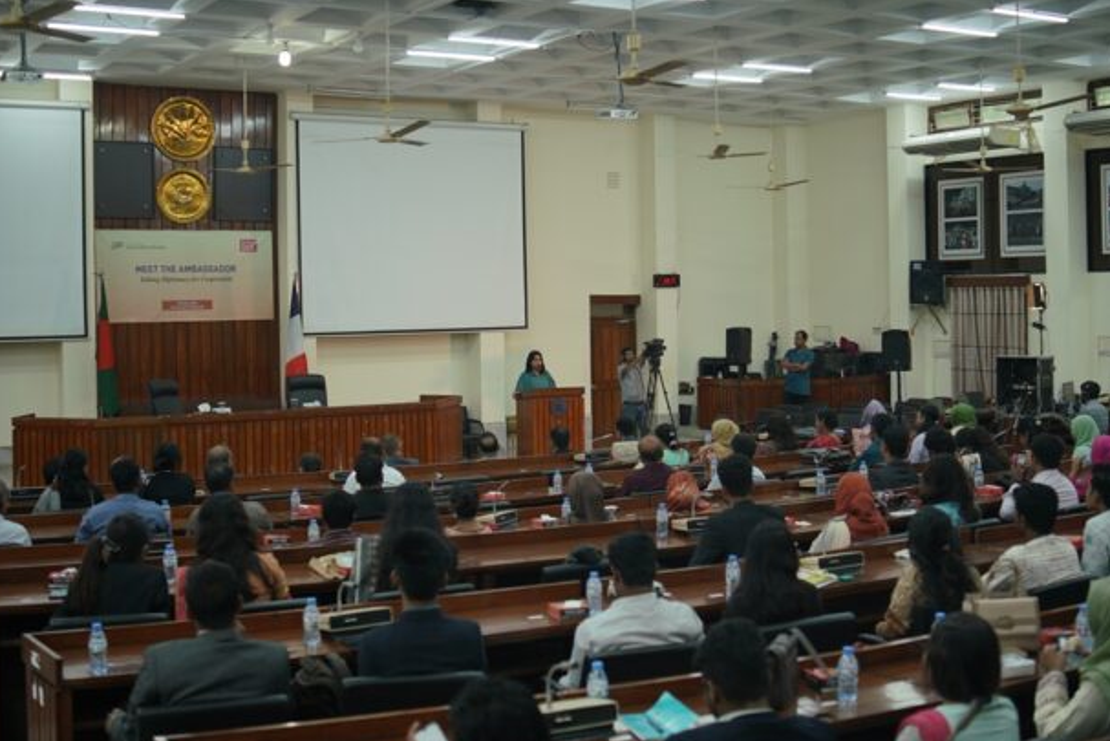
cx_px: 594
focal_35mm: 43
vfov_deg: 31.2
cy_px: 318
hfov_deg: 45.4
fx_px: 1326
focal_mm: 23
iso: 100
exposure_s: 1/160
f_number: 1.3
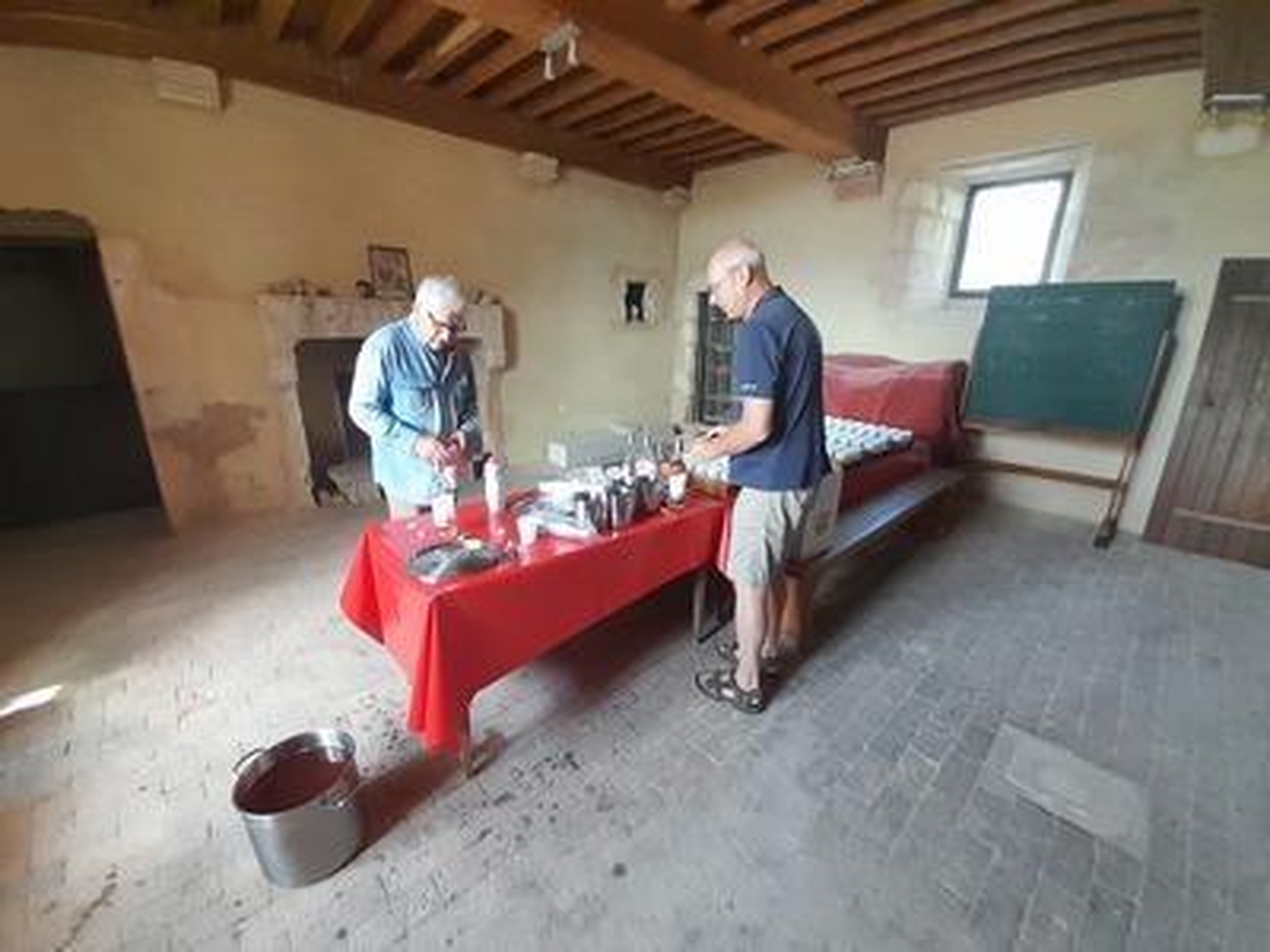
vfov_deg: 89.9
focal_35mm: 13
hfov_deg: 106.2
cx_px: 635
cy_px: 476
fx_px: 477
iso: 200
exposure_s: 1/25
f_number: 2.2
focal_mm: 1.13
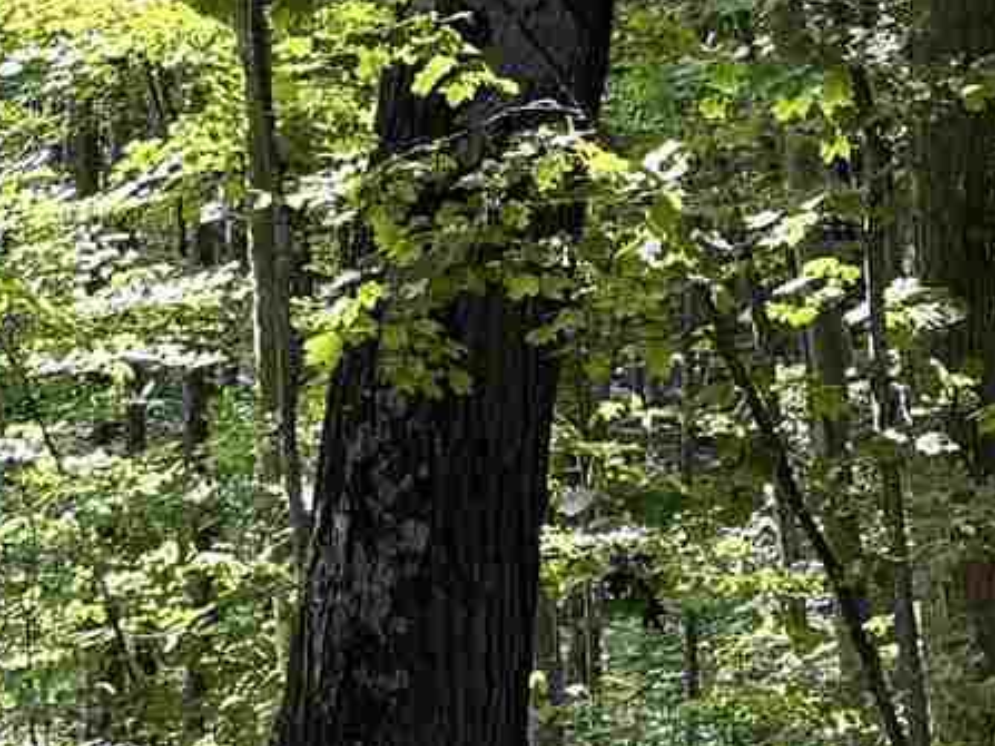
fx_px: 4741
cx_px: 539
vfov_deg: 8.9
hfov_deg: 12.0
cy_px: -78
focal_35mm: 165
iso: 100
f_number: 1.78
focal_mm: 6.76
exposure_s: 1/230
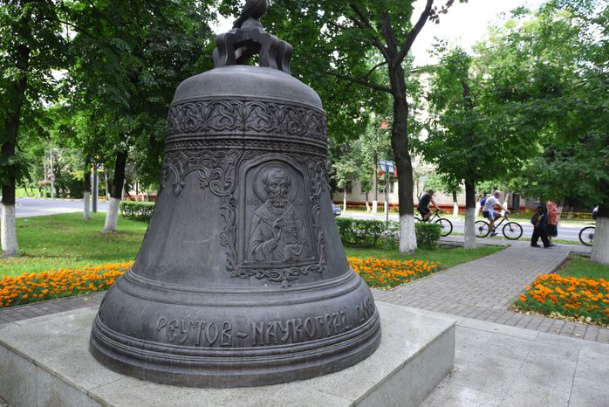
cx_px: 304
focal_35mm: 24
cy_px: 204
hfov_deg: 73.7
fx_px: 406
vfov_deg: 53.2
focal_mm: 24
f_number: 7.1
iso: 500
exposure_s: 1/160
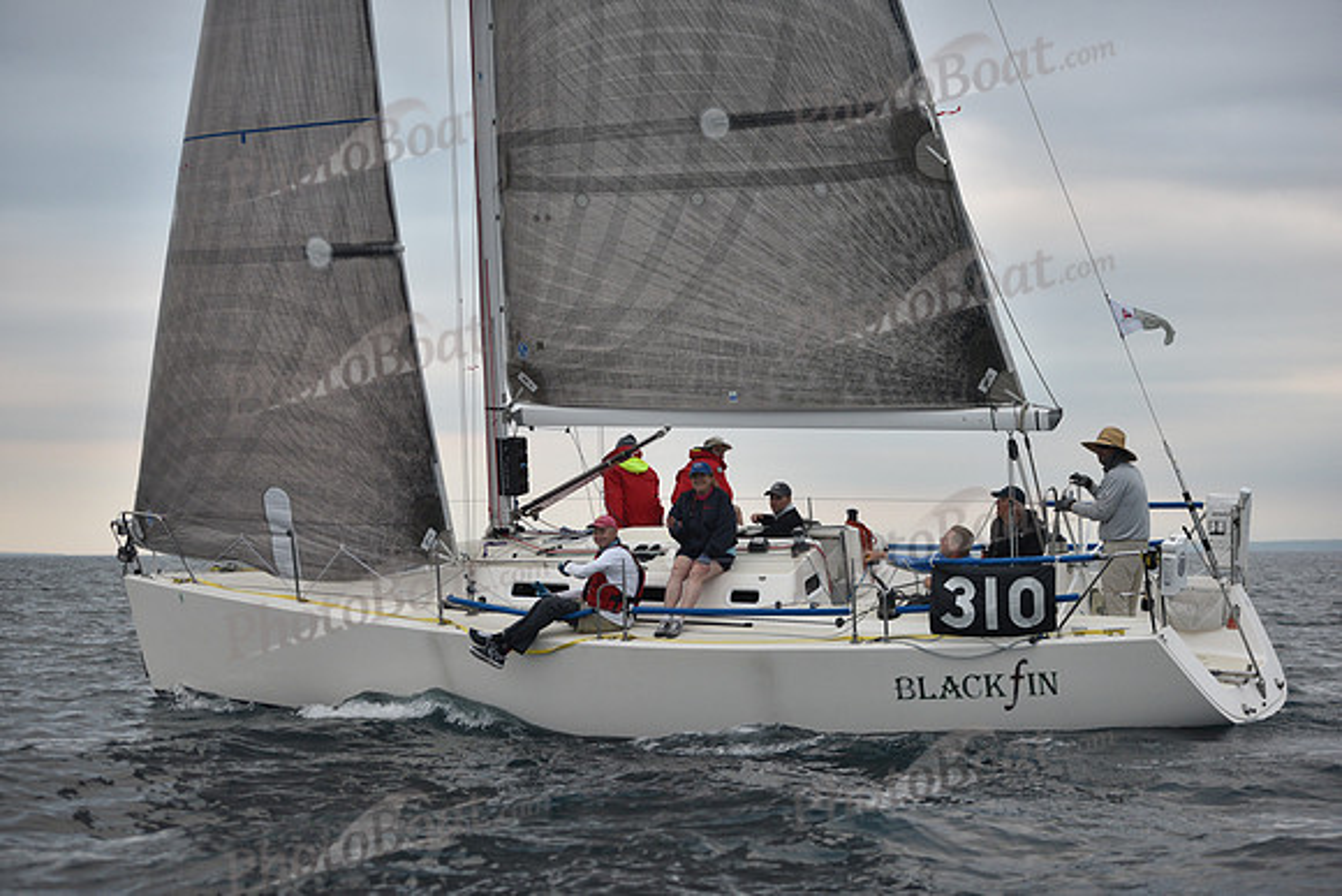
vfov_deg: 19.5
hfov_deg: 28.8
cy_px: 448
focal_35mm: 70
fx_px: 2610
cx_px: 671
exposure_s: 1/640
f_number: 2.8
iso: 640
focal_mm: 70
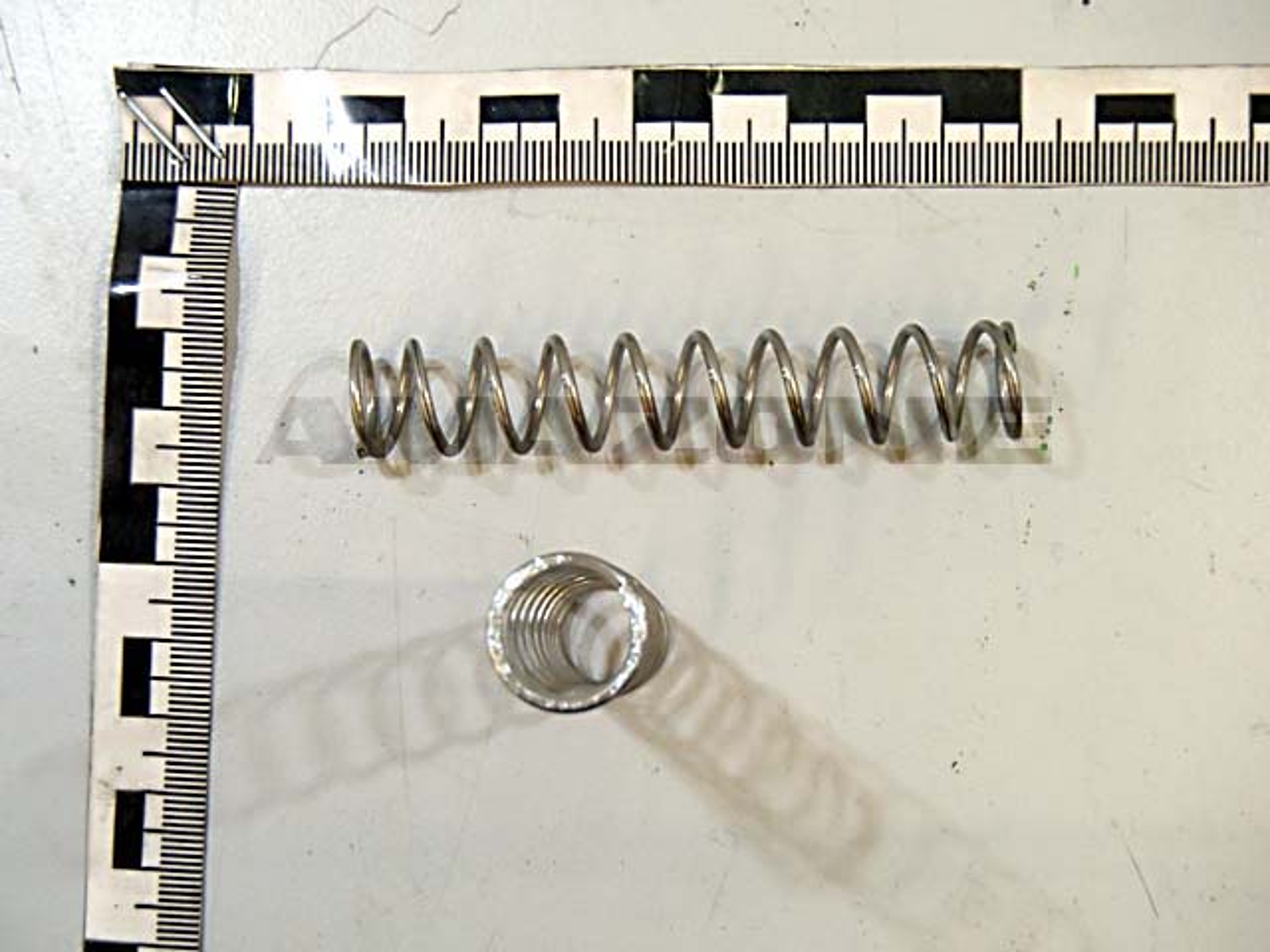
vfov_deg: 24.4
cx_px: 635
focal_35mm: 60
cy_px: 476
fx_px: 2201
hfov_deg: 32.2
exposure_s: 1/15
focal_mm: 10.73
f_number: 5.3
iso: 400
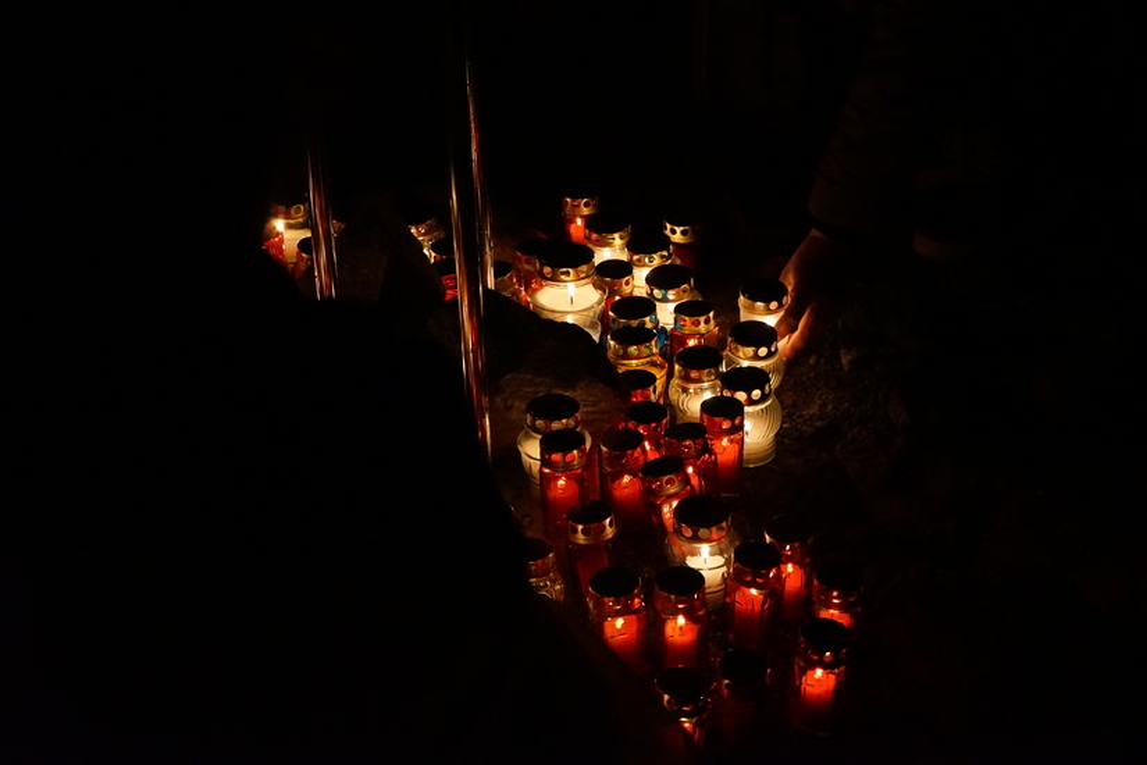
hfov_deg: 28.8
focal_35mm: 70
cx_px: 574
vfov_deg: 19.5
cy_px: 382
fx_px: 2230
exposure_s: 1/250
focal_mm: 70
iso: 6400
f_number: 5.6
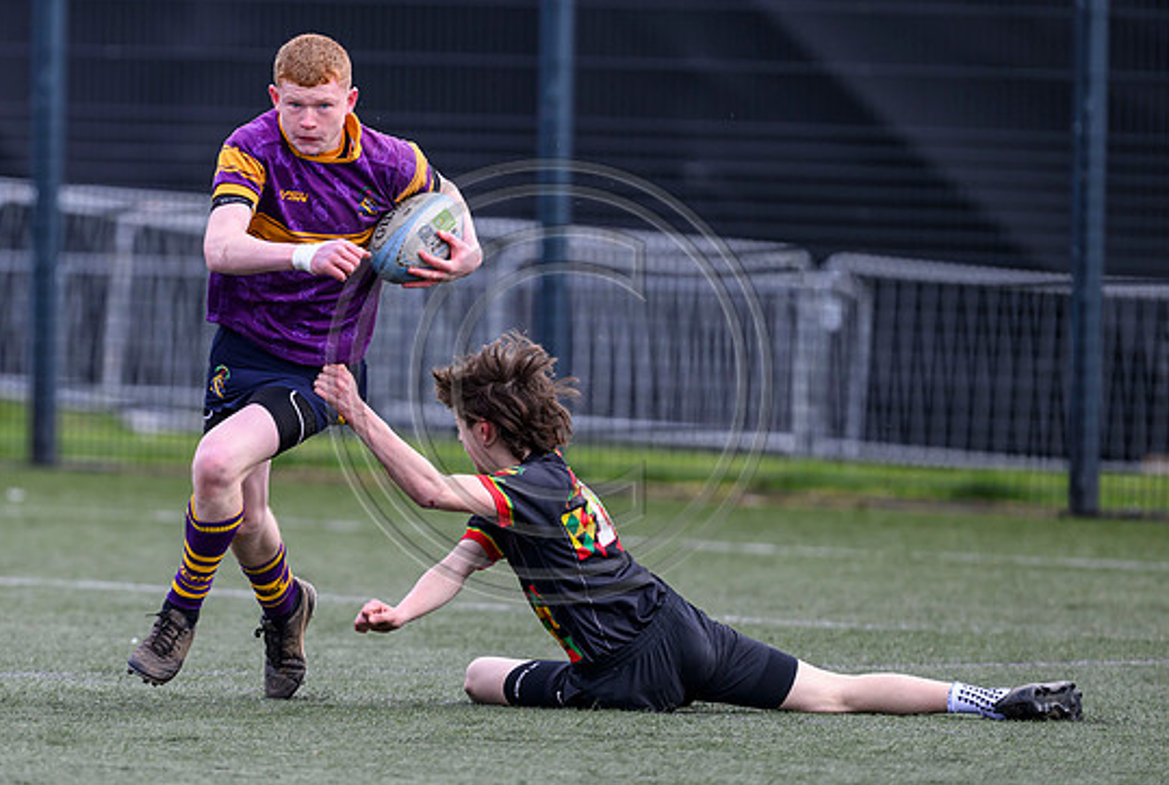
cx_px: 246
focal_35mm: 640
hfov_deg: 3.2
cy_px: 357
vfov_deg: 2.2
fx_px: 20828
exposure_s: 1/1600
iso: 500
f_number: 3.5
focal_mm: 400
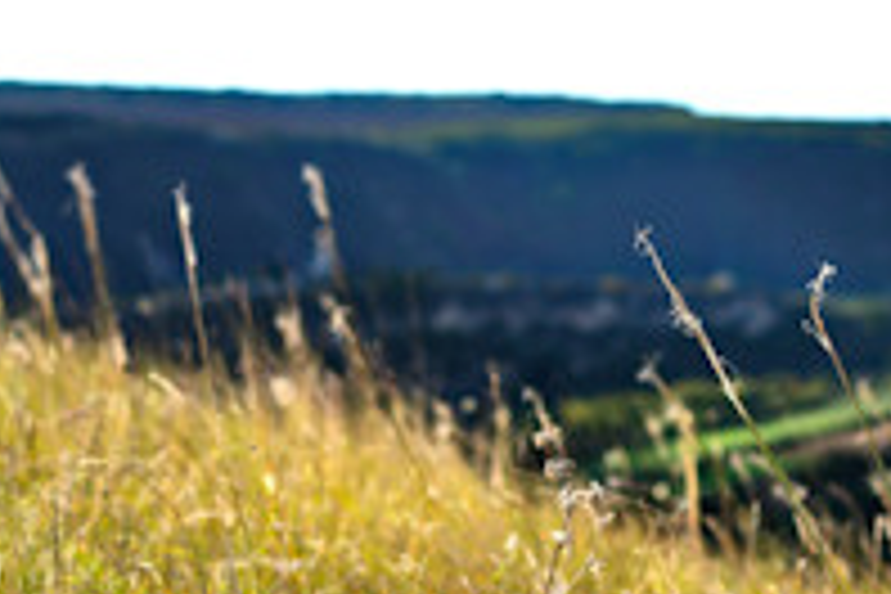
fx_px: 2948
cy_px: 326
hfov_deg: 17.2
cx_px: 400
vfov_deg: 11.5
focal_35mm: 119
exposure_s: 1/4000
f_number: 3.5
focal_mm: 35
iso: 200
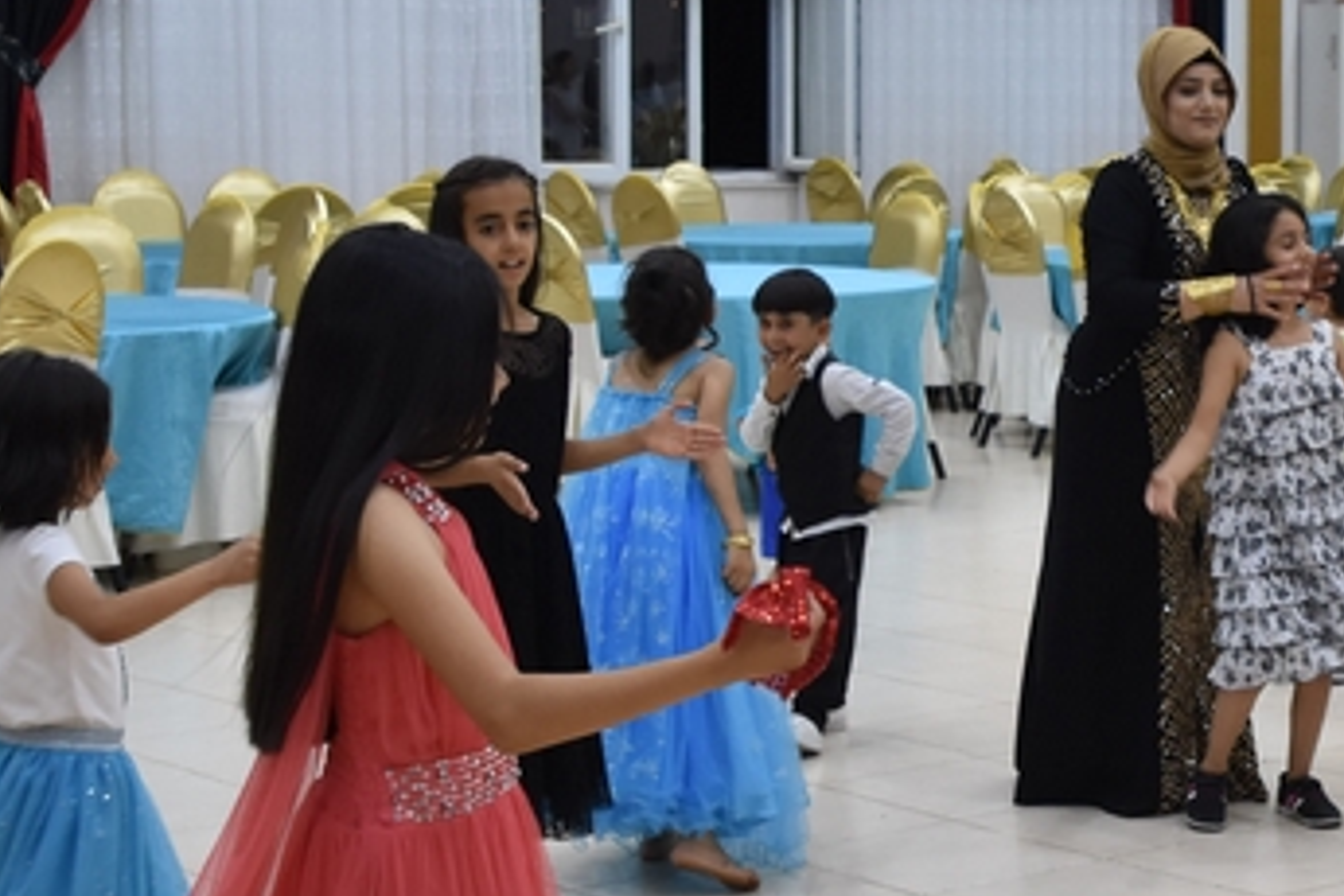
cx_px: 1547
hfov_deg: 20.5
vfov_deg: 14.5
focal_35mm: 94
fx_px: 3509
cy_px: 658
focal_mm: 24
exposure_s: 1/80
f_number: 4.5
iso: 800
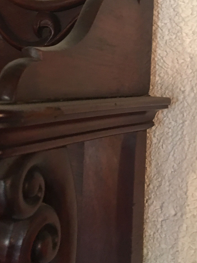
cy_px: 71
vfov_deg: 30.7
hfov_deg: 23.4
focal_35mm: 62
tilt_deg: +1.2
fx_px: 471
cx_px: 44
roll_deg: -1.6
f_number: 2.2
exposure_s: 1/17
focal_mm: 4.15
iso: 500
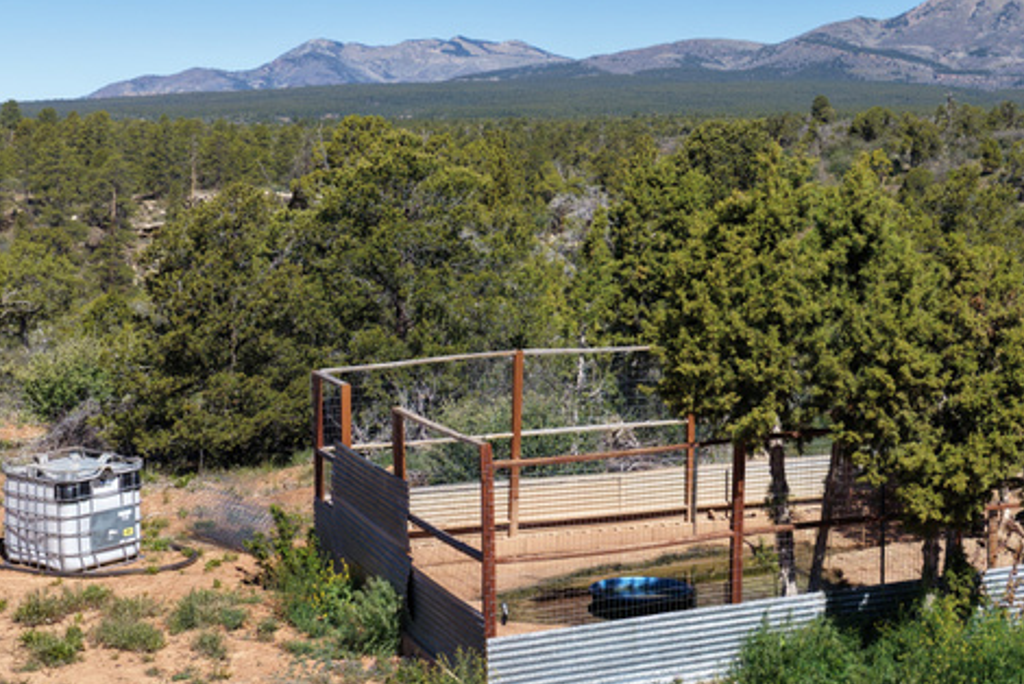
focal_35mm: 61
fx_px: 1736
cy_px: 156
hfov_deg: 31.5
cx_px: 902
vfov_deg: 22.1
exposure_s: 1/1600
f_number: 2.8
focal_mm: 14.45
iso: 125
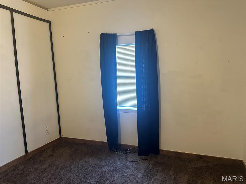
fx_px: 171
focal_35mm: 24
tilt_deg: -7.7
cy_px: 92
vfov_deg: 56.8
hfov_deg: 71.6
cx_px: 123
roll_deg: +1.1
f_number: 1.78
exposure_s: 1/60
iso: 500
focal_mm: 6.86
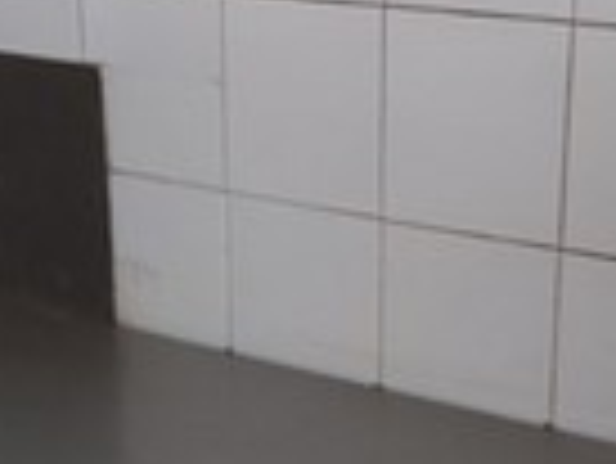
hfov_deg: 18.6
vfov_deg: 13.8
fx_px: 1870
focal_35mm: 105
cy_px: 518
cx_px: 166
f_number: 1.8
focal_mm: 5.23
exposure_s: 1/25
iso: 800
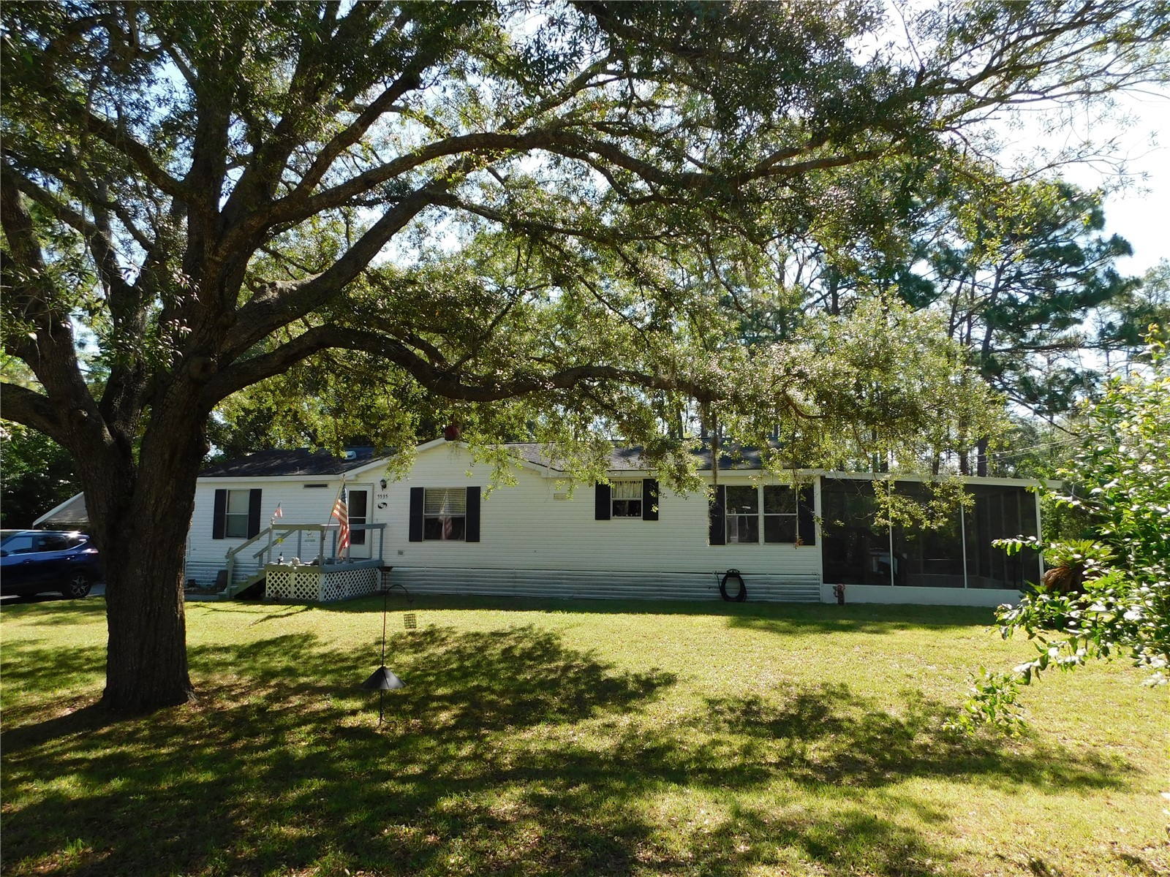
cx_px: 585
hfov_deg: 73.9
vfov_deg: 58.9
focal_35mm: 23
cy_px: 438
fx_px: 777
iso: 125
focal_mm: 4
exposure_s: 1/640
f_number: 3
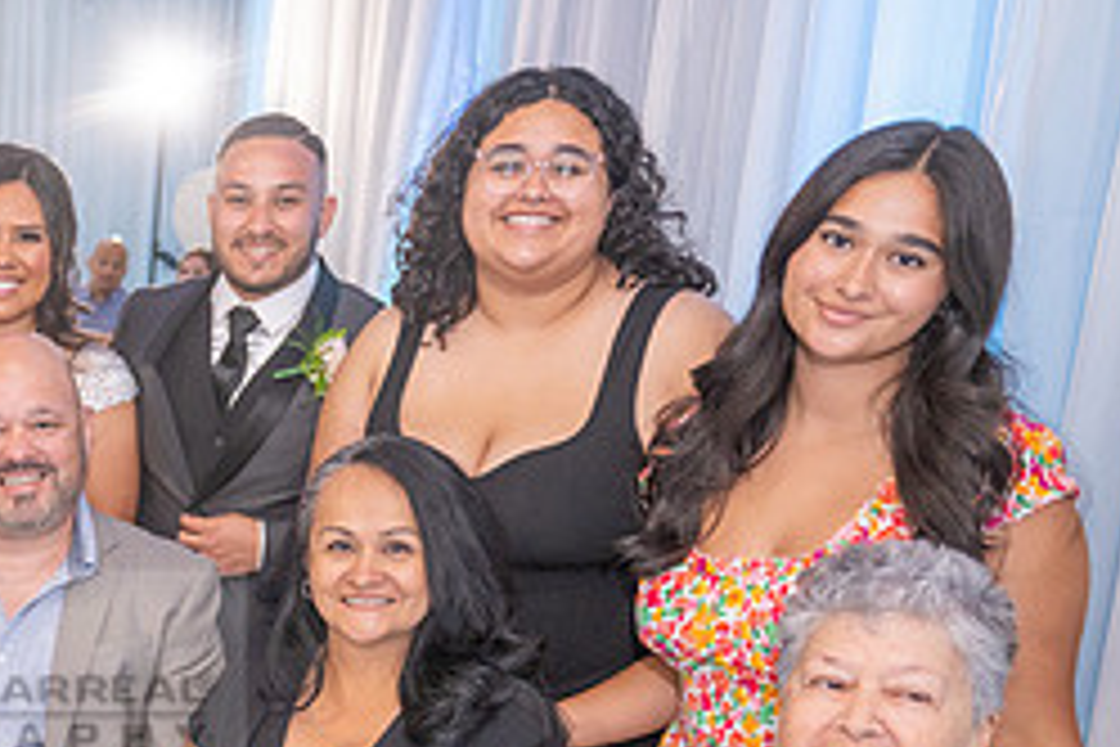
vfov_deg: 23.5
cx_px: -135
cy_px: 677
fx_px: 1742
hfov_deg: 31.3
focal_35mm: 56
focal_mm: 24
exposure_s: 1/160
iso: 1000
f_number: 3.2
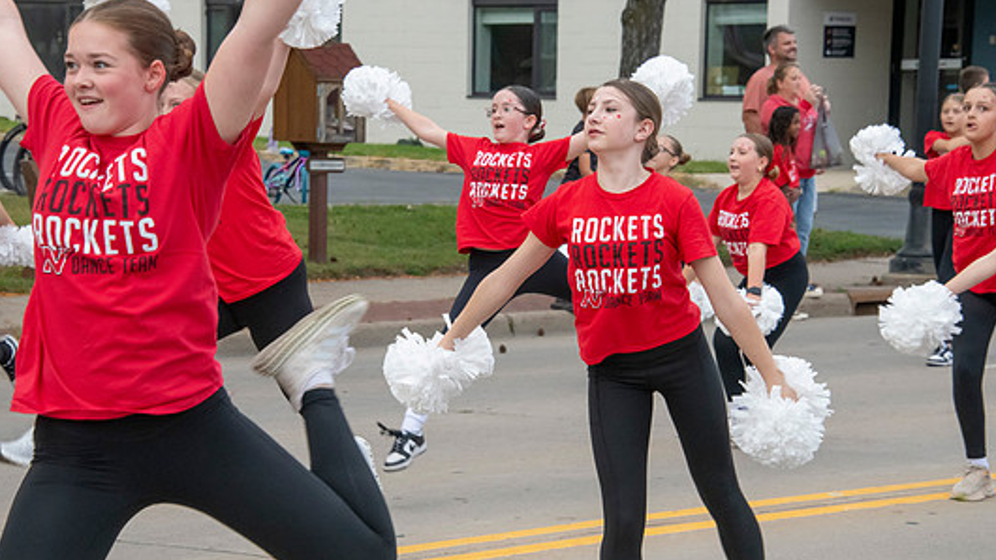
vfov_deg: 9.1
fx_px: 3512
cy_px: 311
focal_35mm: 133
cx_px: 475
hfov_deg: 16.1
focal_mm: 116
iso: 3200
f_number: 11
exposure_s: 1/320
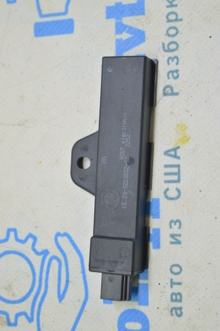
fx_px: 688
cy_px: 166
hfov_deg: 18.2
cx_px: 110
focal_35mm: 75
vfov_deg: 27.0
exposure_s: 1/20
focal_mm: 50
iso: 400
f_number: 5.6
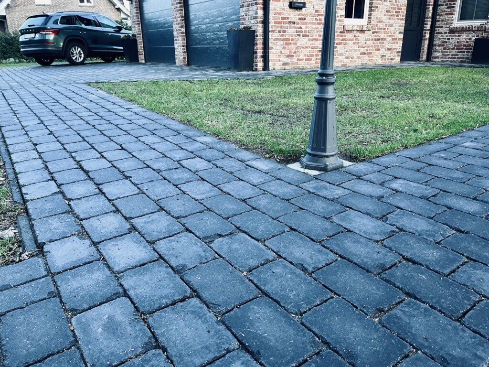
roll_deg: +0.8
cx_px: 244
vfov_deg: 53.1
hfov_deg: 67.3
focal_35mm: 26
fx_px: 367
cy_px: 184
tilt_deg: -20.1
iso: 125
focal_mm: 5.1
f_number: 1.6
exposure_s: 1/60
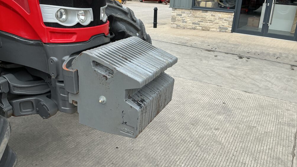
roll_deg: +0.3
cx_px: 147
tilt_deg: -31.3
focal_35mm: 31
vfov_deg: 37.8
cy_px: 85
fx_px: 244
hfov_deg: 62.6
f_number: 1.8
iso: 25
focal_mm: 3
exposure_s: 1/657
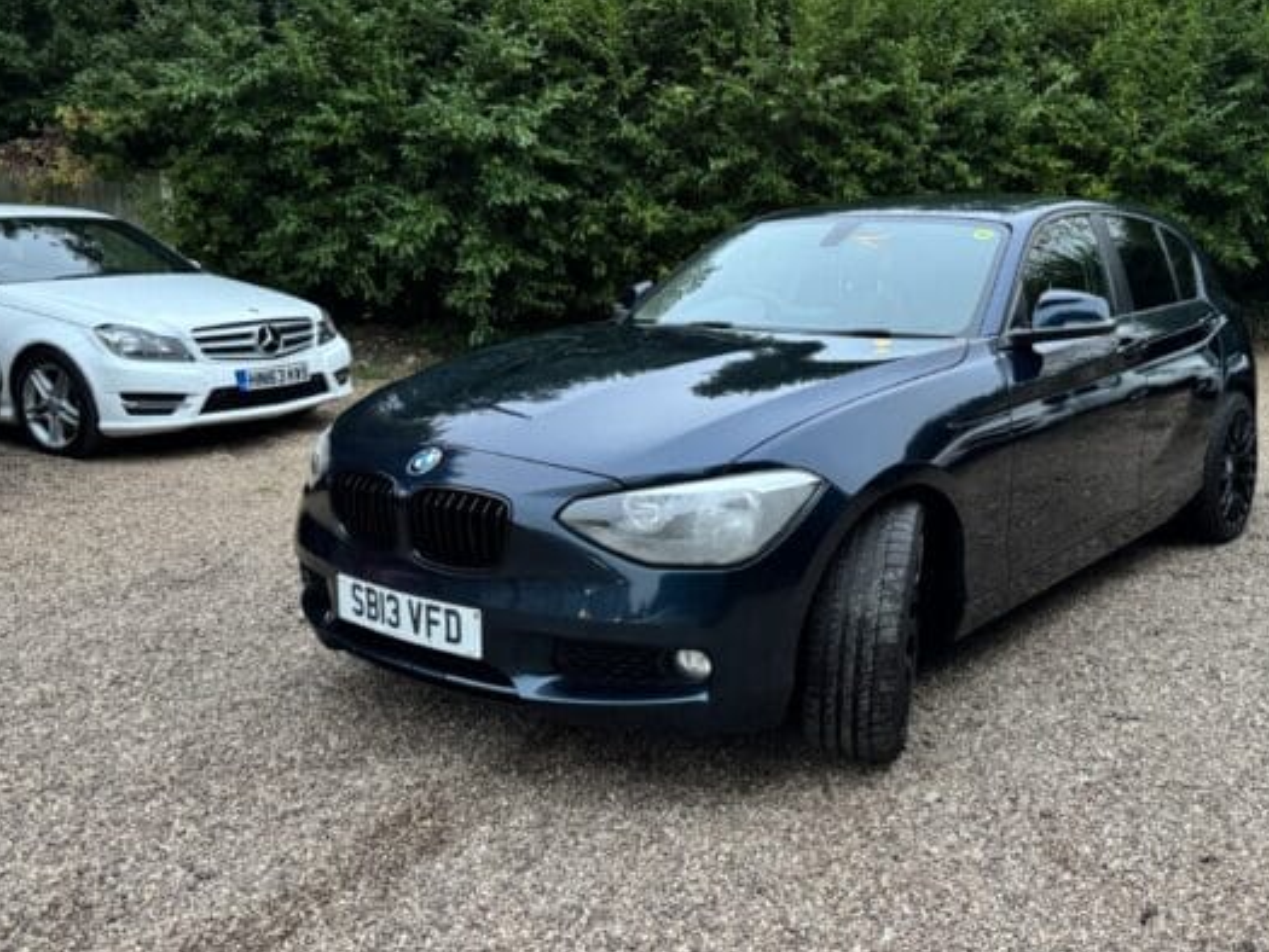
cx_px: 757
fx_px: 1173
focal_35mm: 32
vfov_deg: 44.0
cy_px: 393
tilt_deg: -7.8
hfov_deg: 56.4
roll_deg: -0.4
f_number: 1.78
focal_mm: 6.76
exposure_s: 1/47
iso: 800
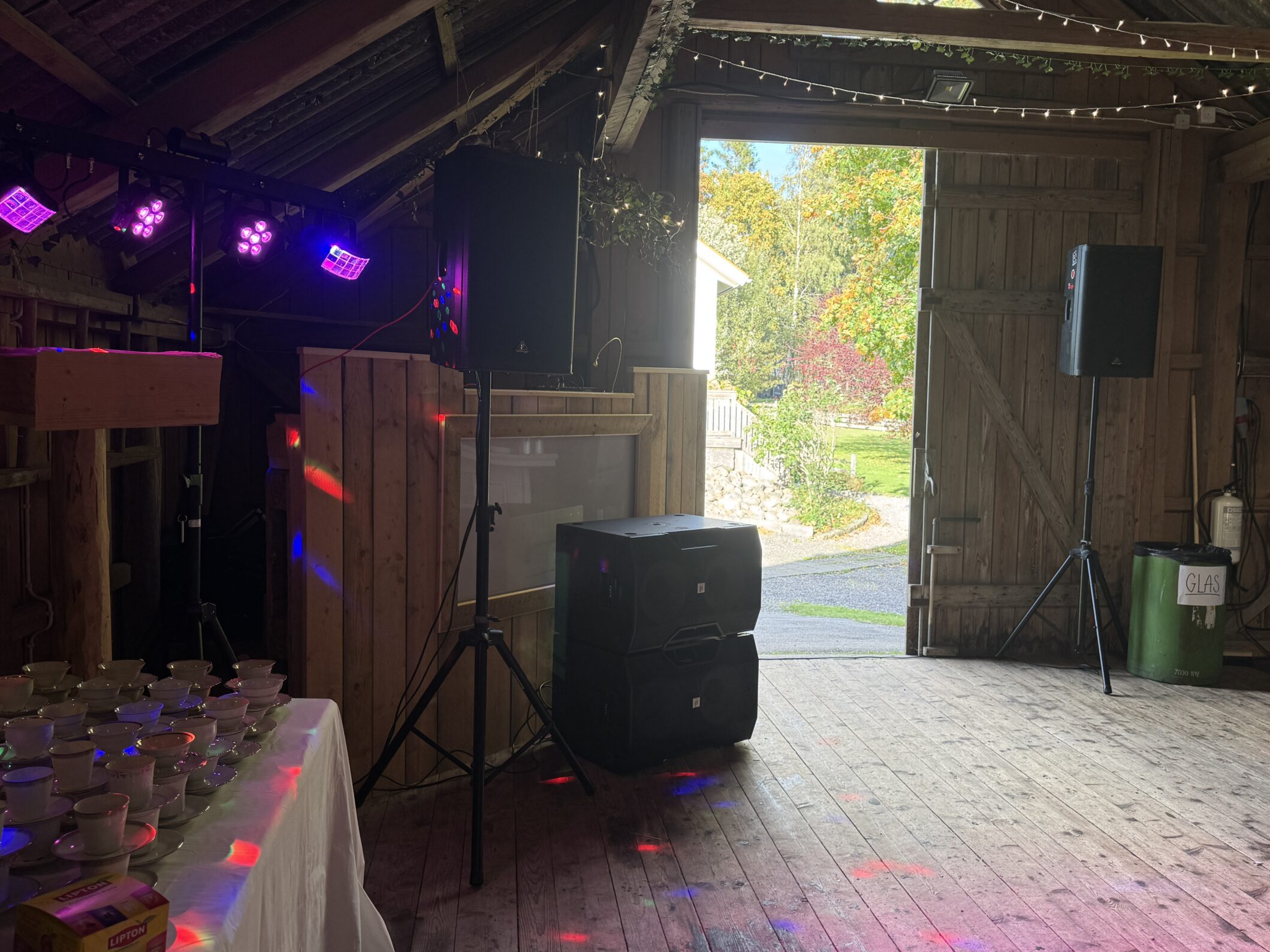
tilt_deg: -3.3
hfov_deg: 61.7
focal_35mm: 29
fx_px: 1064
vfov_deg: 48.2
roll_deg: -0.7
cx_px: 638
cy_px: 467
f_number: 1.78
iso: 64
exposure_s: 1/173
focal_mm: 6.76
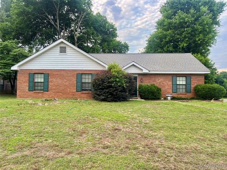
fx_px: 170
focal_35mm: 26
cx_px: 114
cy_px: 85
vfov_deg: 53.1
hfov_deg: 67.3
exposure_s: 1/161
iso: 64
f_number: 1.5
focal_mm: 5.7
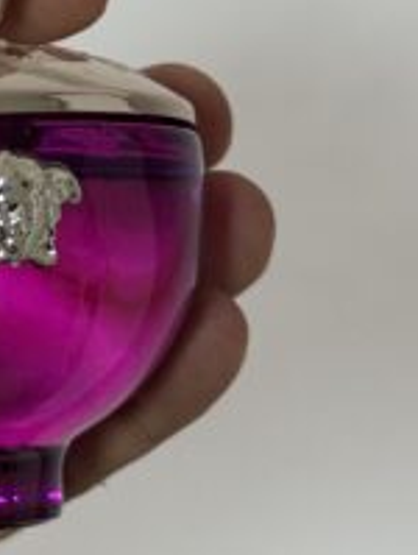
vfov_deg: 14.2
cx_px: -142
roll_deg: -1.4
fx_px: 2215
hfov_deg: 10.5
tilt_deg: -26.9
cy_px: 163
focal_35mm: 138
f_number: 1.78
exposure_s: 1/50
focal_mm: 6.76
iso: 125
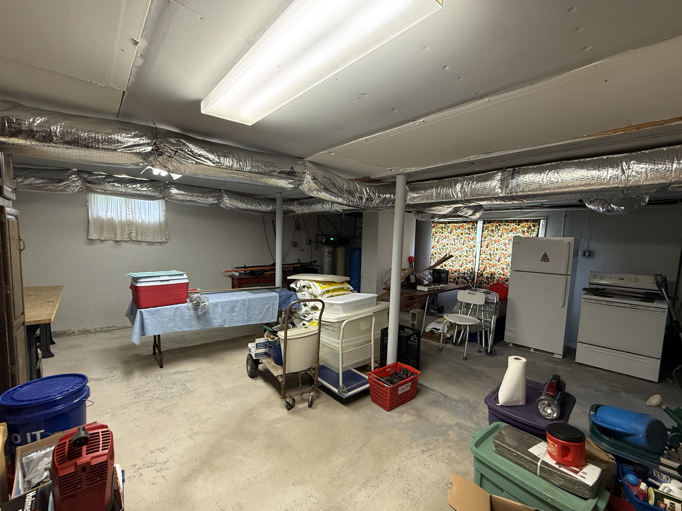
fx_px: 296
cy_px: 269
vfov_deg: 81.7
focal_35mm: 15
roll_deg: -2.1
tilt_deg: -4.6
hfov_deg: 98.1
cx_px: 358
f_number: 2.2
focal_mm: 2.22
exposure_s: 1/60
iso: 320
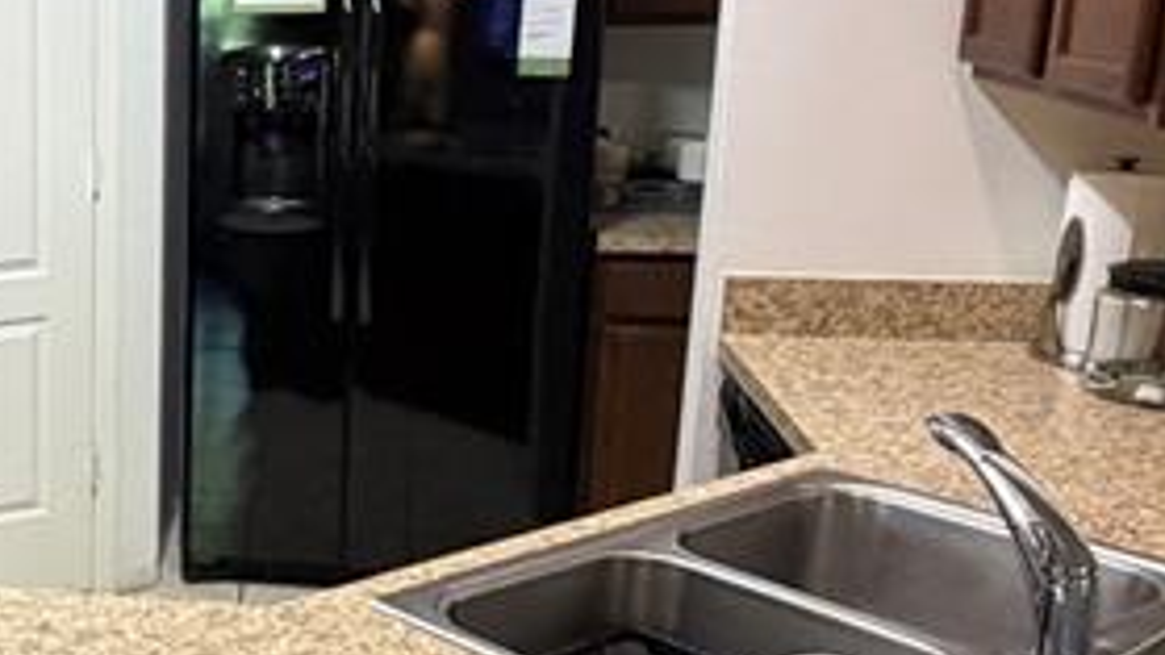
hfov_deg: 32.1
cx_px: -163
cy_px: 346
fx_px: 1730
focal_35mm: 56
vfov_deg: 21.5
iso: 320
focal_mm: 2.22
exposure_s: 1/60
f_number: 2.2
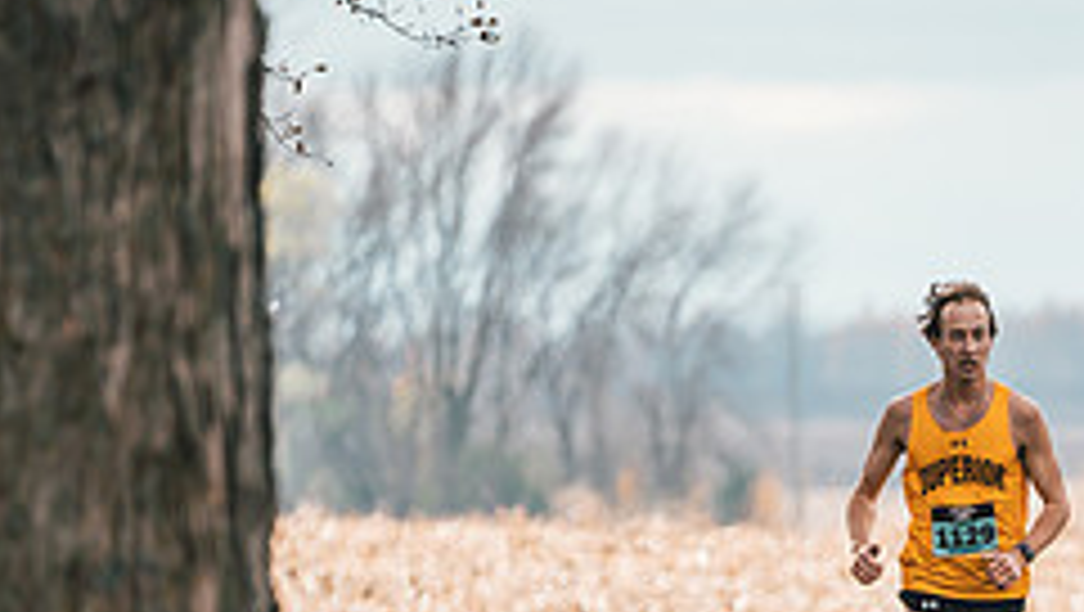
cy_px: 583
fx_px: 29255
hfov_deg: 2.1
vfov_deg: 1.2
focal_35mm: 1017
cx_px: 1044
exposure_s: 1/1000
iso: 400
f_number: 6.3
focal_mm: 400
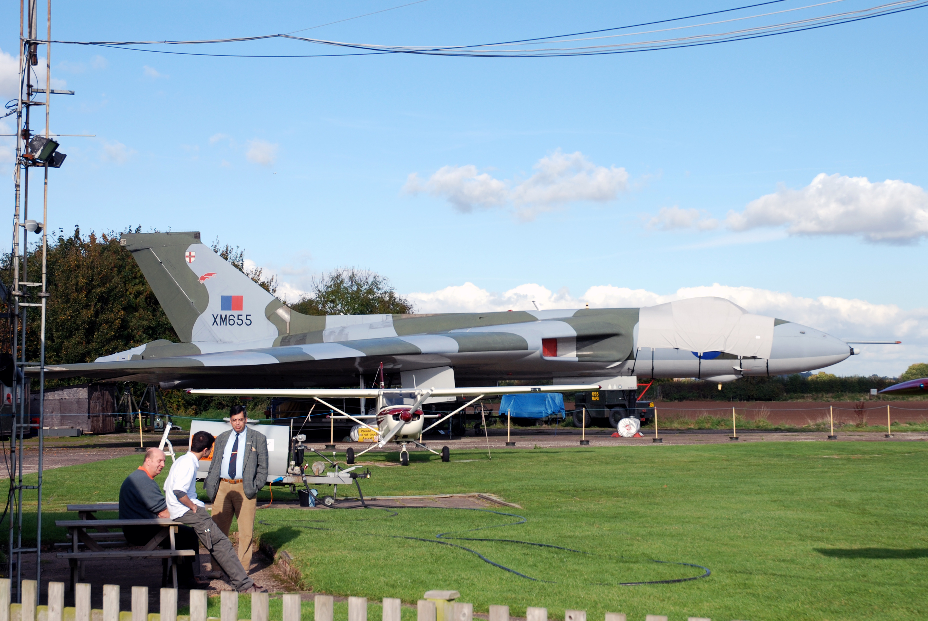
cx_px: 464
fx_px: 1355
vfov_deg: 25.8
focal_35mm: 52
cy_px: 310
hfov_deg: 37.8
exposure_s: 1/200
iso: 100
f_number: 7.1
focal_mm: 35
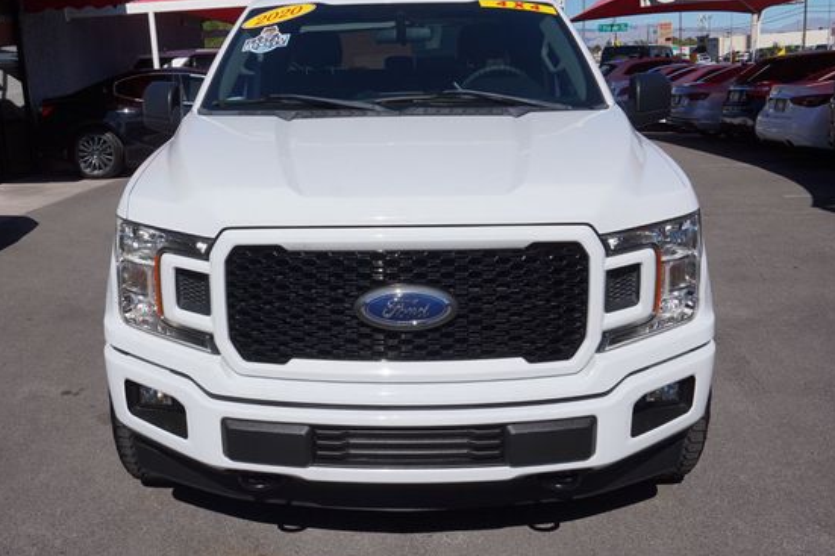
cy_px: 264
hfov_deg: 52.2
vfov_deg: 36.3
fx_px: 848
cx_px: 358
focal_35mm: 37
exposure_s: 1/400
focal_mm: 21
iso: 100
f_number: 11
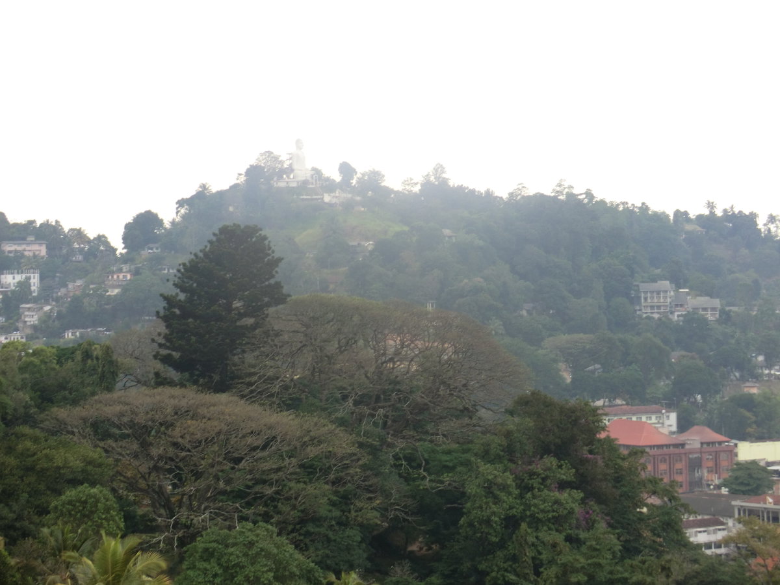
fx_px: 2366
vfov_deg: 14.1
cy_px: 292
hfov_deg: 18.7
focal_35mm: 105
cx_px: 390
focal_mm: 18.8
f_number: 5
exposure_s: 1/60
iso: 80
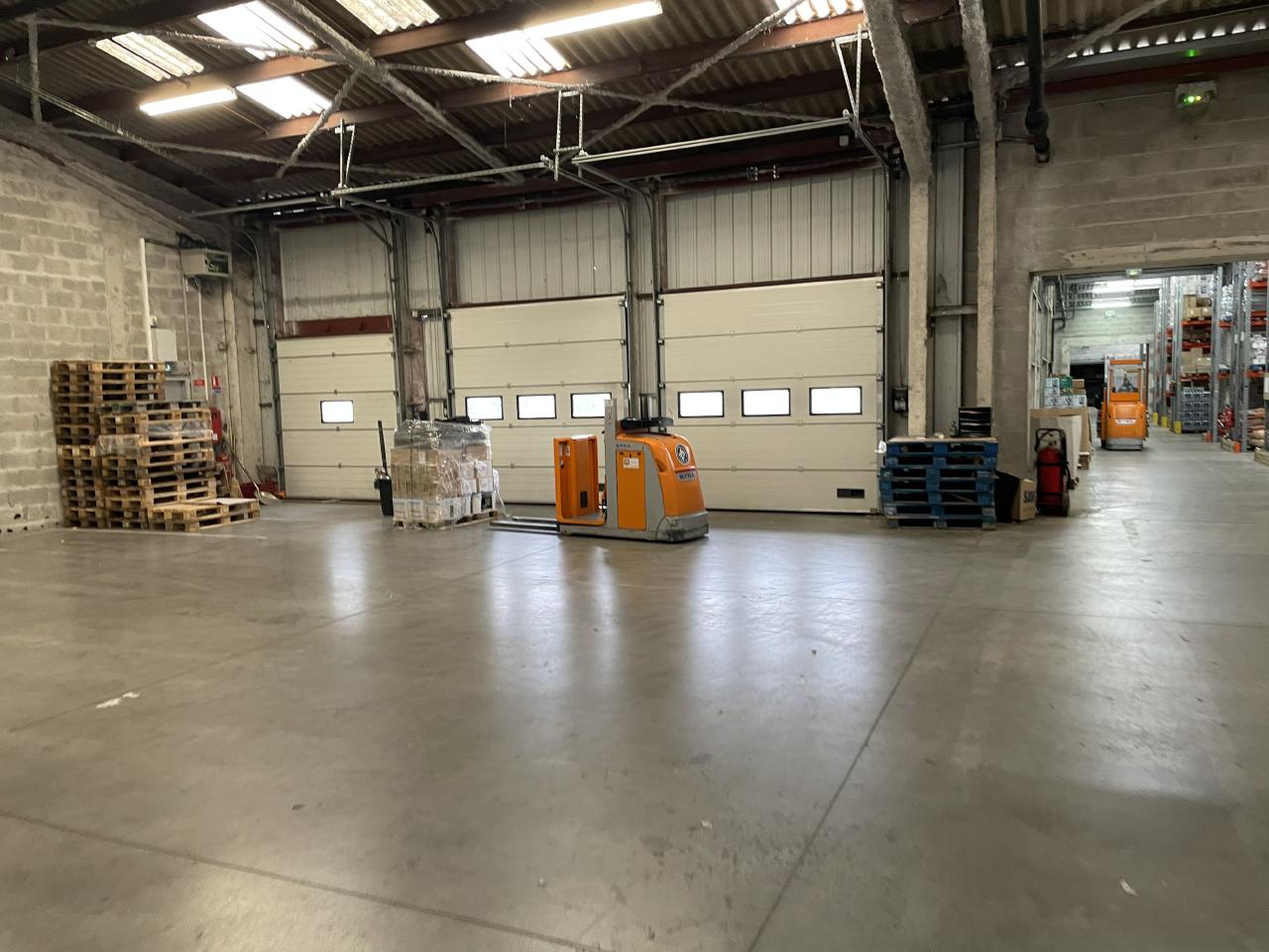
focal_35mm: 26
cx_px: 634
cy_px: 476
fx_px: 953
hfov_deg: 67.3
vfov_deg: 53.1
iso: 125
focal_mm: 4.2
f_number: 1.6
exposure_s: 1/50
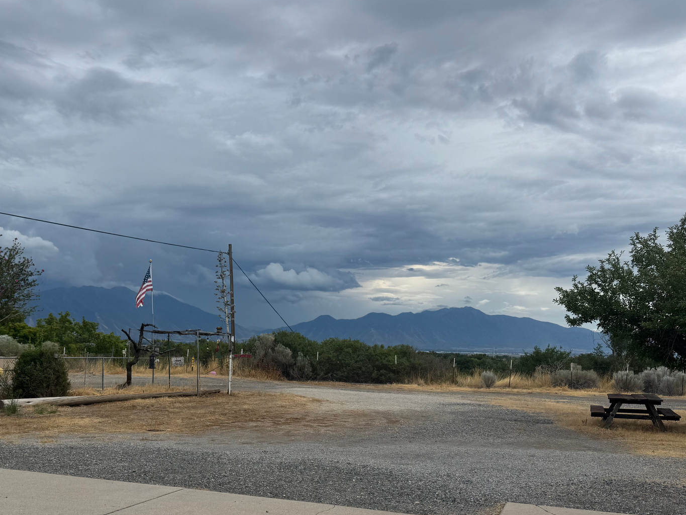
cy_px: 375
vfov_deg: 38.8
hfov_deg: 51.1
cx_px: 289
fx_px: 713
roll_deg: -1.6
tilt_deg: -2.3
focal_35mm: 36
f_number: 1.78
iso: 80
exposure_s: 1/5348
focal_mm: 6.76
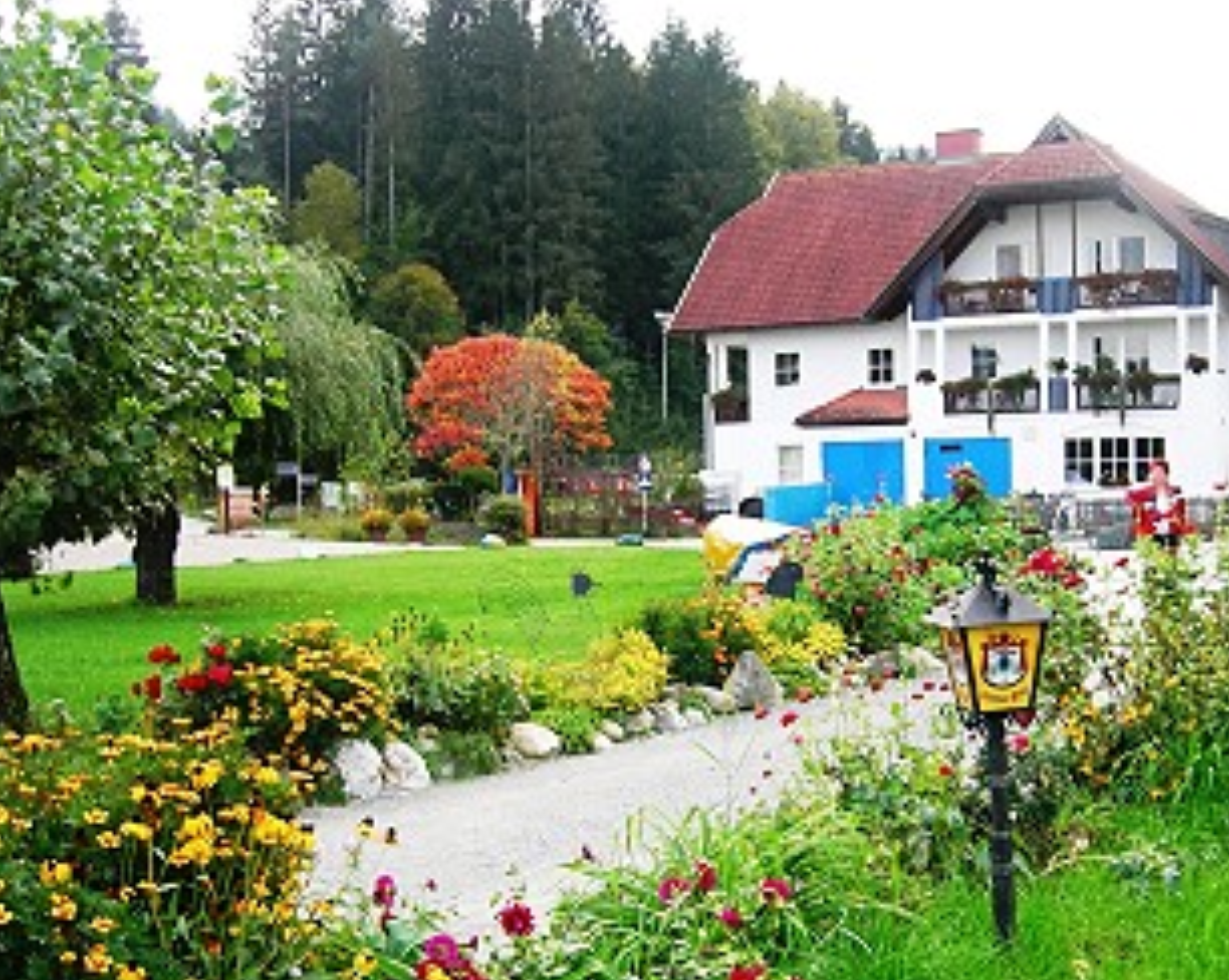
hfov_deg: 40.3
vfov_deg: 32.6
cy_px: 582
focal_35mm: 46
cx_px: 715
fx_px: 1671
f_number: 2.7
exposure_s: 1/46
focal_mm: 7.5
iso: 64
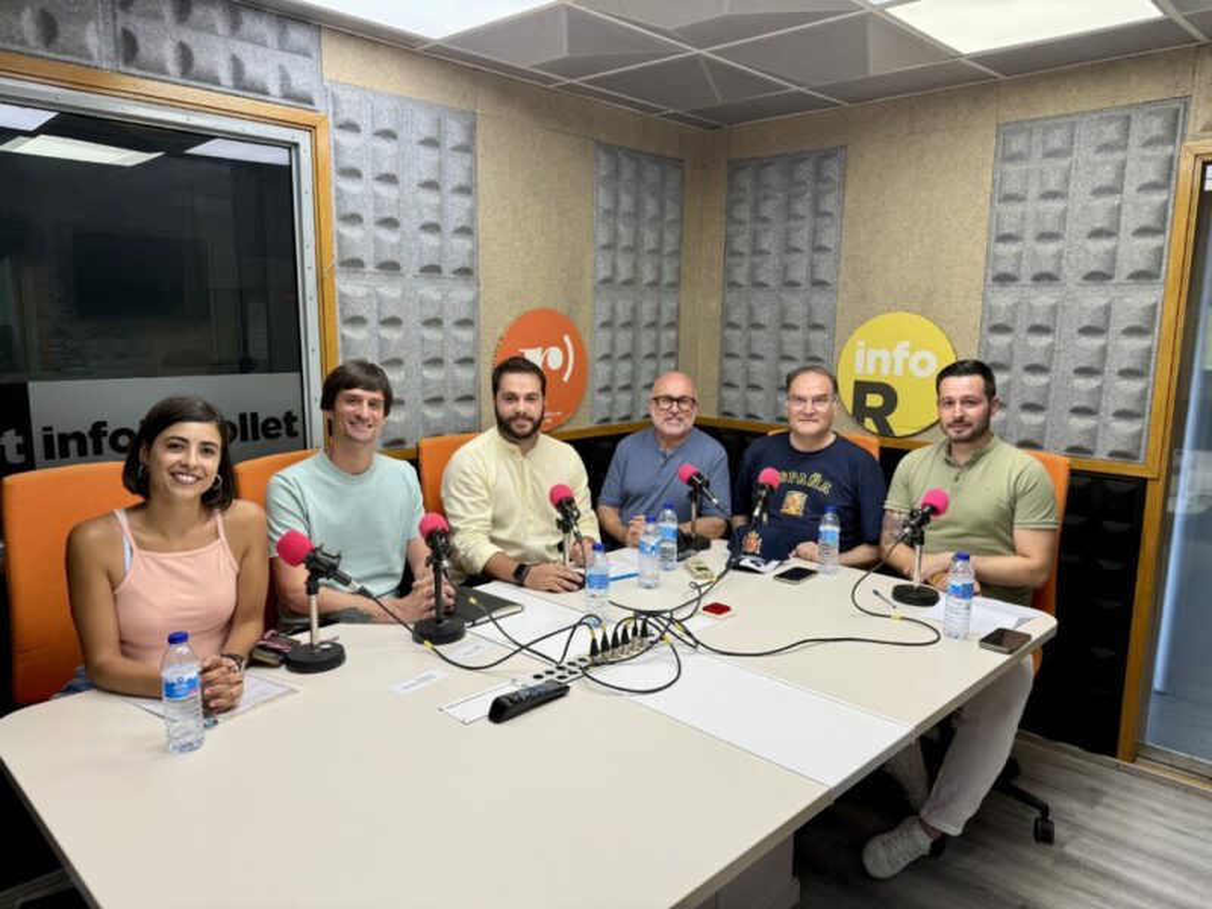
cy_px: 454
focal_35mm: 24
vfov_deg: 56.8
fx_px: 840
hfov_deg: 71.6
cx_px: 606
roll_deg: -1.0
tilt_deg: -9.1
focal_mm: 6.76
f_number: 1.78
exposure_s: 1/136
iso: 64
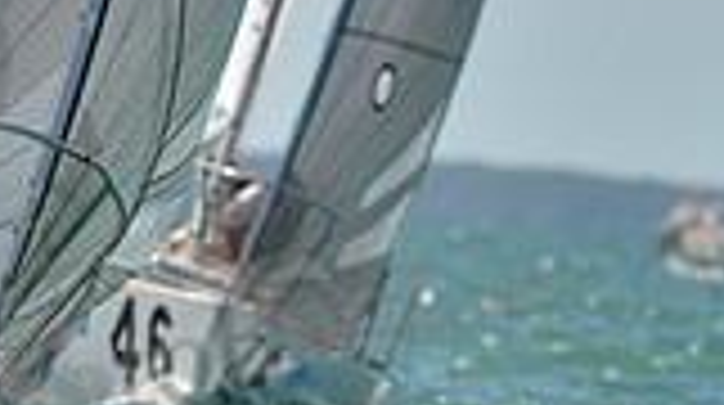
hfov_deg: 1.7
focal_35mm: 1287
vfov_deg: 0.9
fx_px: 24670
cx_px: -301
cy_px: 178
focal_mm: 340
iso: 200
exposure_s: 1/1250
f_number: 6.3
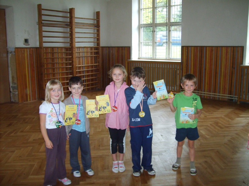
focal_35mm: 35
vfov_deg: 40.7
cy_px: 93
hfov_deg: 52.6
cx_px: 124
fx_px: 252
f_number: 2.8
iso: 153
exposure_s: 1/45
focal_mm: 5.8
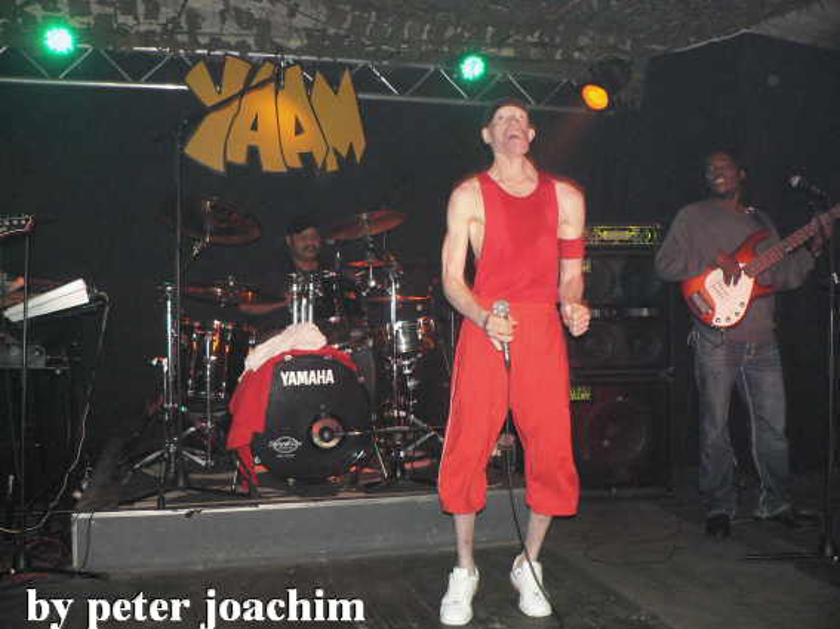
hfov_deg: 52.6
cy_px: 314
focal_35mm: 35
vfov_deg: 40.7
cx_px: 420
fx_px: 849
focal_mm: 6
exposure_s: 1/60
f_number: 2.8
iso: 400
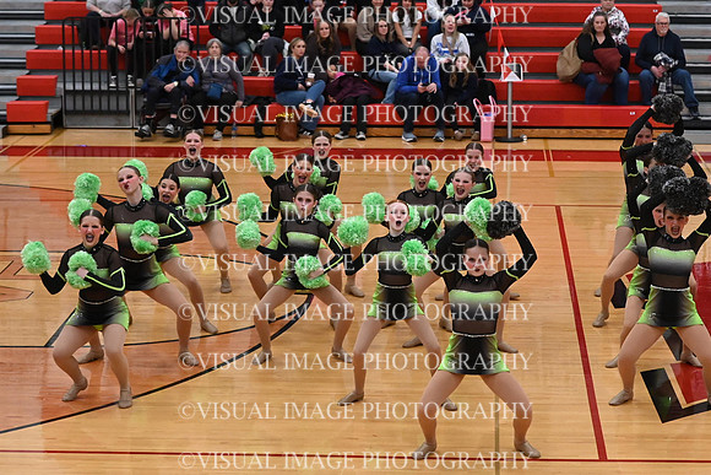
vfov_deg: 13.0
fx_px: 2074
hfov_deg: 19.5
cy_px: 238
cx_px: 356
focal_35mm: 105
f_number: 4
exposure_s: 1/400
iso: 6400
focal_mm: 70
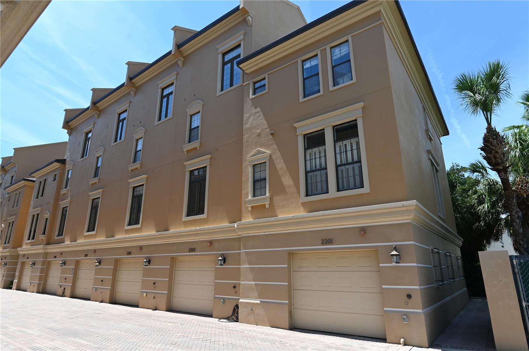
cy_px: 176
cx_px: 264
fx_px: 294
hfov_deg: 84.0
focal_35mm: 20
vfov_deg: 61.8
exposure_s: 1/250
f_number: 5.6
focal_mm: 20
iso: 100
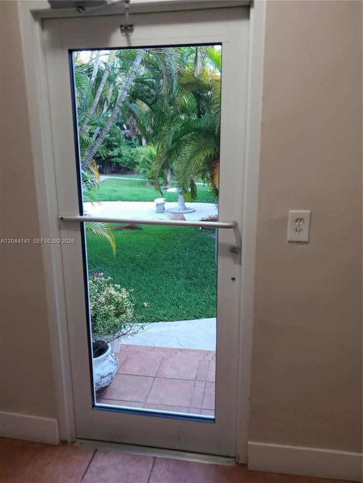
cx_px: 182
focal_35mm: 26
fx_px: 363
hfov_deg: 53.1
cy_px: 242
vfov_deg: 67.3
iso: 320
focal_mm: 4.3
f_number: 1.5
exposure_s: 1/59
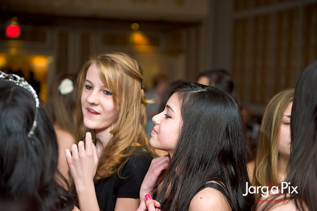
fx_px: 616
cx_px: 158
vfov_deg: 19.4
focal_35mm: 70
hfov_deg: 28.9
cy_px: 106
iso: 1600
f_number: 3.2
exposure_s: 1/80
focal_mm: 70
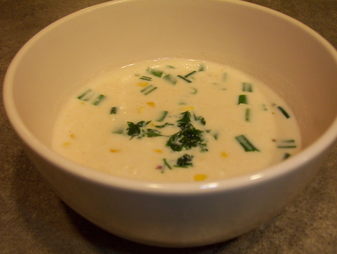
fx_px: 351
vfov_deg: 39.8
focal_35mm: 36
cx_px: 168
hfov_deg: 51.2
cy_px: 127
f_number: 2.76
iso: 140
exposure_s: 1/30
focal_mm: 5.54
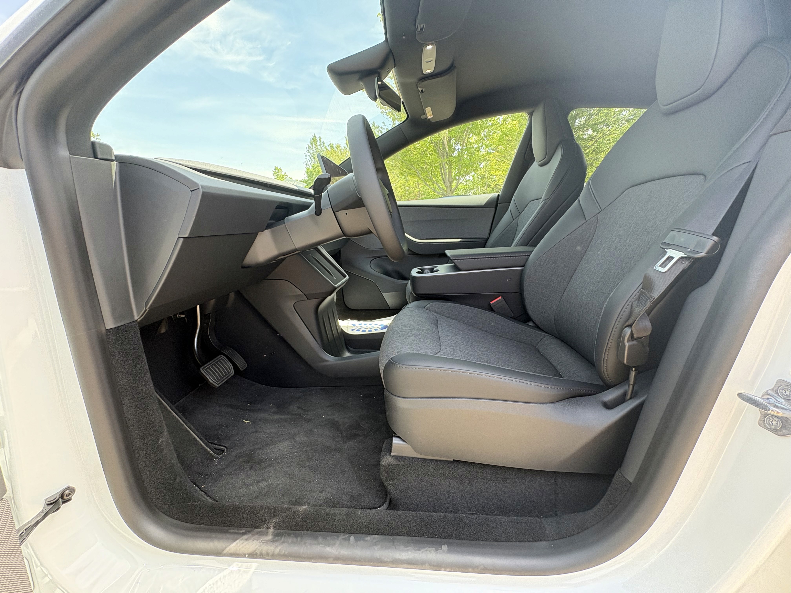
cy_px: 296
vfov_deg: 85.7
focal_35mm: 14
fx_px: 320
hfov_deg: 102.1
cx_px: 396
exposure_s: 1/116
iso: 125
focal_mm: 2.22
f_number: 2.2
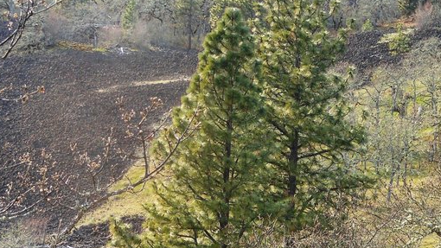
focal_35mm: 127
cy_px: 25
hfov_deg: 16.8
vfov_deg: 9.5
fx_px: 1485
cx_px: 310
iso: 80
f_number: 4.3
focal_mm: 11.7
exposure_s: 1/100
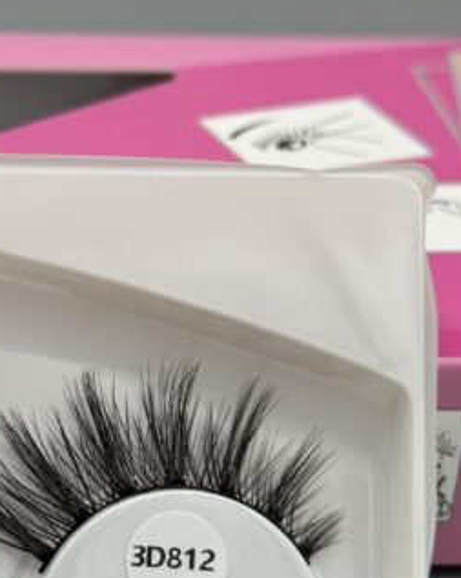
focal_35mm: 111
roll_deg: -3.1
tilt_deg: -31.8
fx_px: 1896
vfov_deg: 17.2
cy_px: 428
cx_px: 21
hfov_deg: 13.7
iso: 64
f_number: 1.78
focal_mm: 6.86
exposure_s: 1/1263
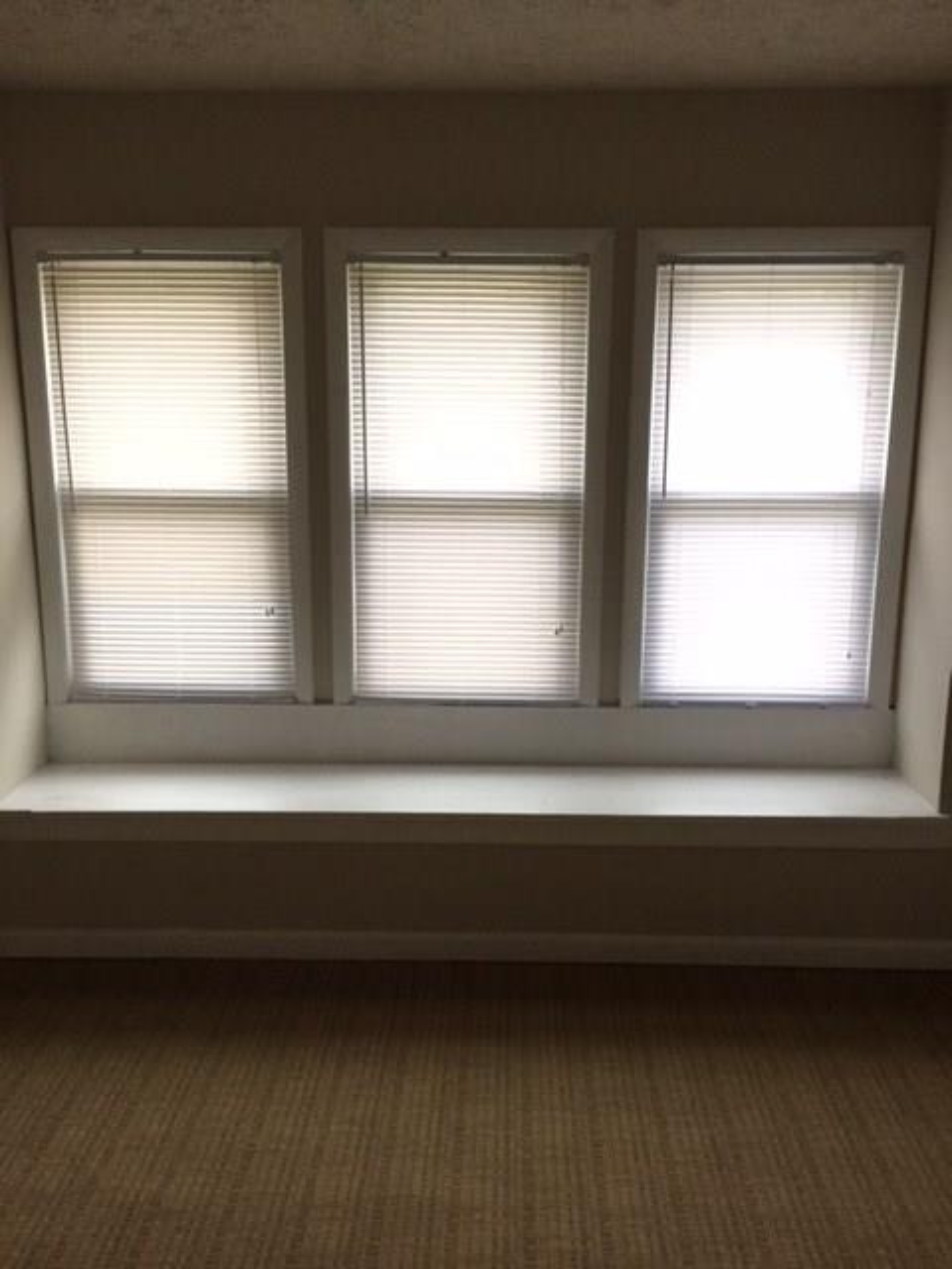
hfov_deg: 48.2
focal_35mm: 29
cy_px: 634
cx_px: 476
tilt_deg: -11.8
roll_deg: +0.0
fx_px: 1063
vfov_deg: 61.7
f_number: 2.2
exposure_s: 1/30
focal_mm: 4.15
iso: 200
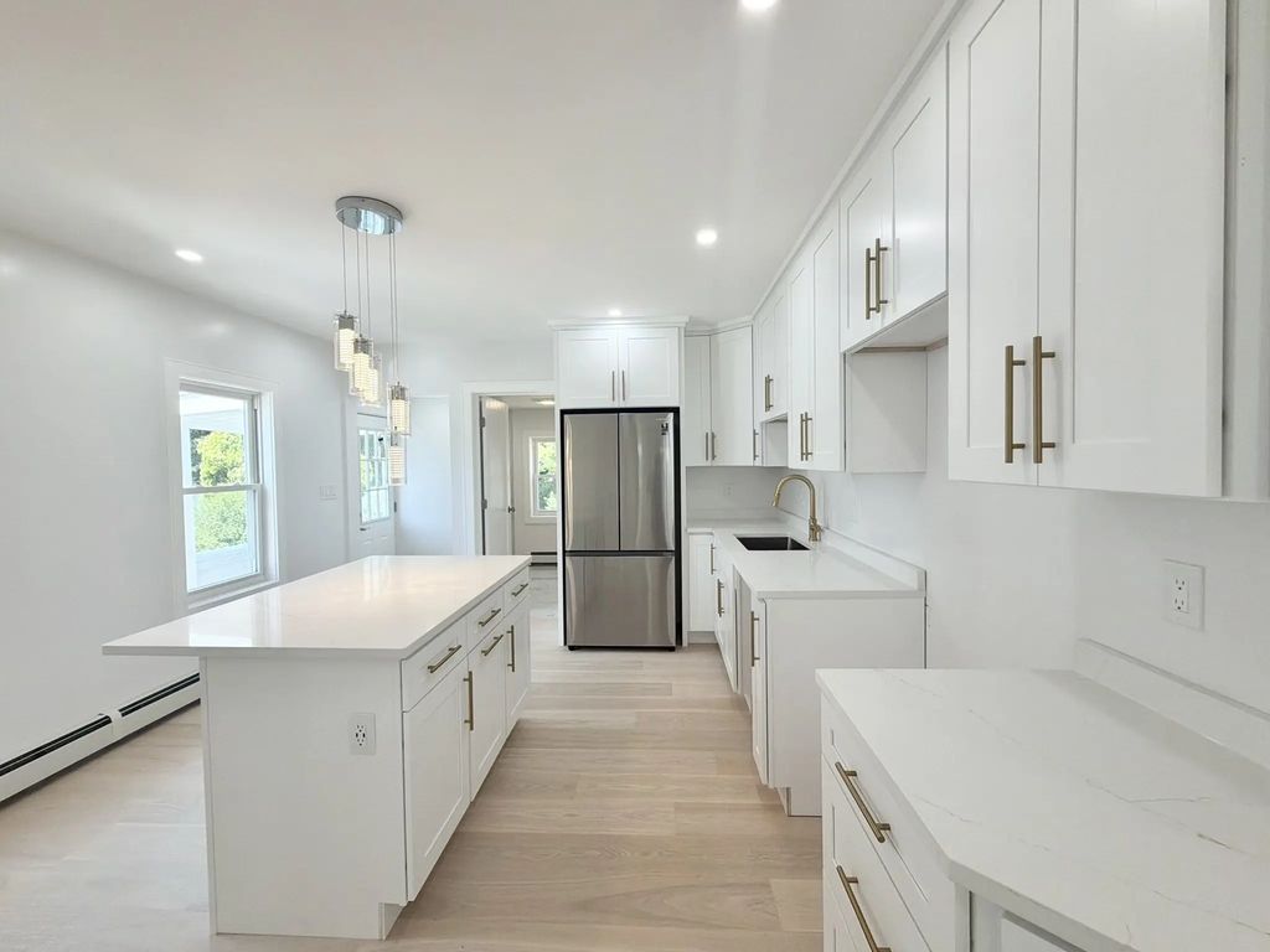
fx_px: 514
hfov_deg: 102.1
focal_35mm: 14
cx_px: 635
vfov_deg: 85.7
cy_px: 476
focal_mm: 2.22
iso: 50
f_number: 2.2
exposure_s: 1/120
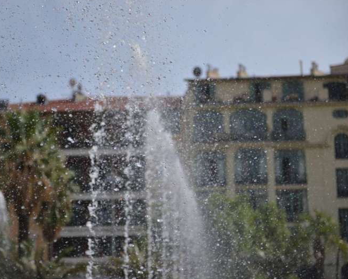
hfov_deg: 23.8
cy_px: 138
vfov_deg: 19.2
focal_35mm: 80
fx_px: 824
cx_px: 137
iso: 280
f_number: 2.8
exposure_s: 1/3200
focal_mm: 70
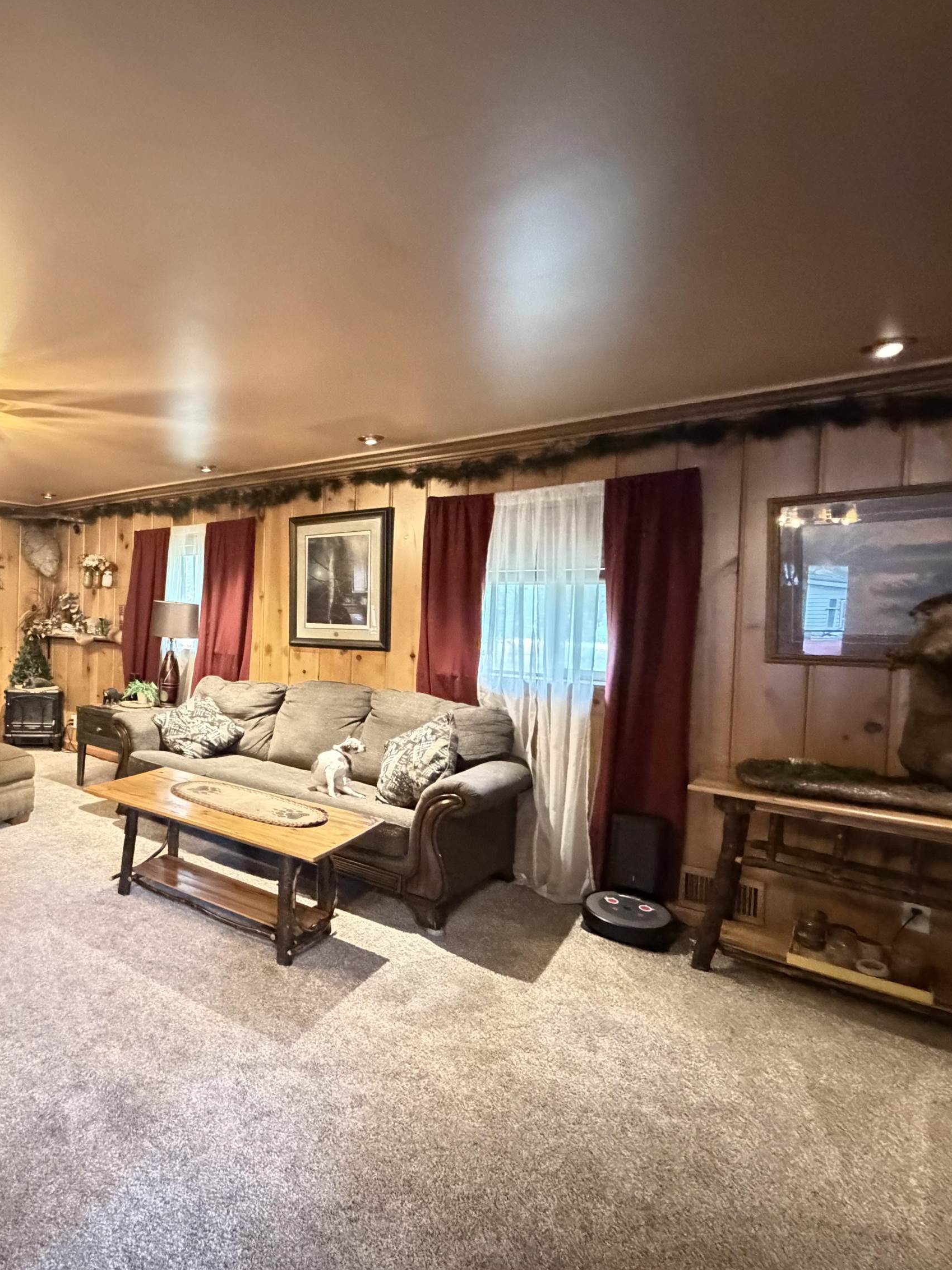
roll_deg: -1.2
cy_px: 629
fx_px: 697
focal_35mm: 19
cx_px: 133
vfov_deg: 84.7
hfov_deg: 60.4
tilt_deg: -0.7
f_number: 2.2
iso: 2500
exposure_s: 1/17
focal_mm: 2.22
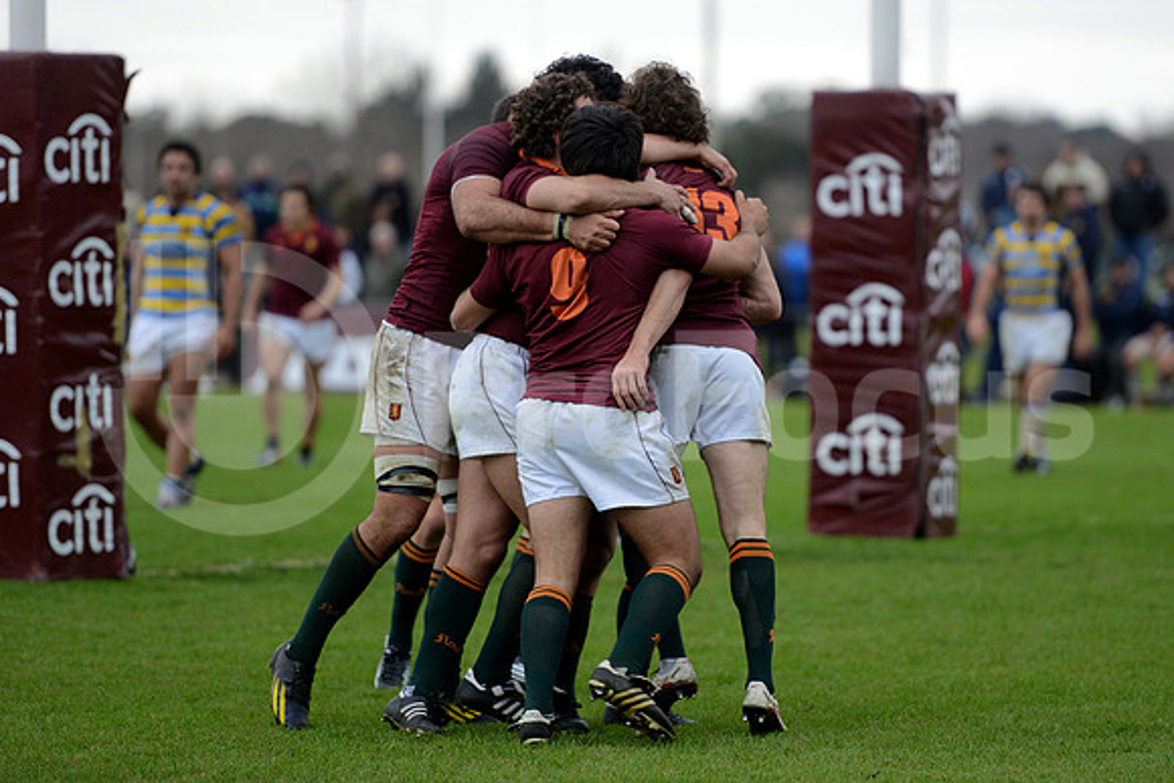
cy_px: 392
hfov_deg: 10.5
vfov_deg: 7.0
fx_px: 6360
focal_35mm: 195
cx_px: 587
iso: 1250
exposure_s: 1/500
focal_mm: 195
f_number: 2.8
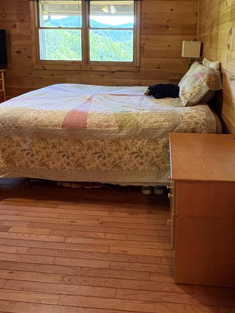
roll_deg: -0.9
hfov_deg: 46.5
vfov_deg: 57.8
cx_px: 141
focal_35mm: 30
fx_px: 271
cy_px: 90
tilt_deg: -8.4
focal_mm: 2.22
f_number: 2.2
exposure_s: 1/60
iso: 320
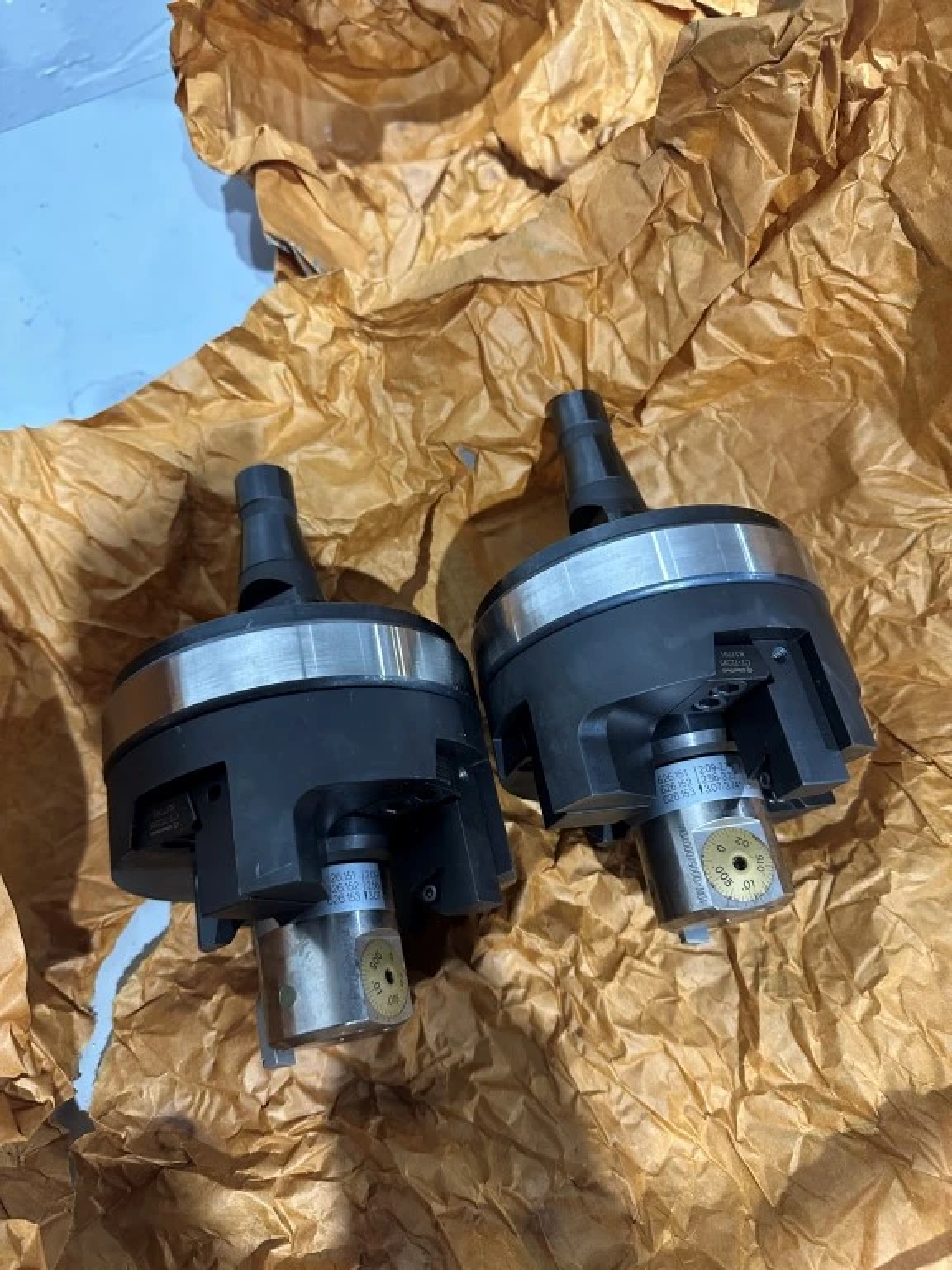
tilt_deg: -61.8
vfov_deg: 71.6
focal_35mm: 24
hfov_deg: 56.8
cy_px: 635
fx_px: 880
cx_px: 476
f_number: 1.78
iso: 500
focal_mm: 6.86
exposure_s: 1/60
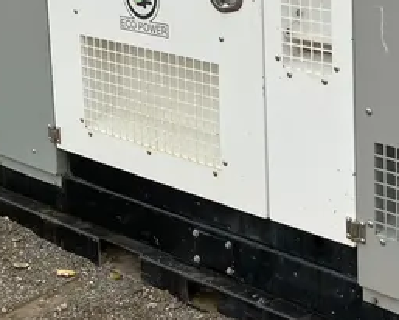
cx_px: 360
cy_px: -33
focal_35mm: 78
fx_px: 922
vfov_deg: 18.9
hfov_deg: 23.8
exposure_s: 1/121
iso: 32
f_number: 1.8
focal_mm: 3.99
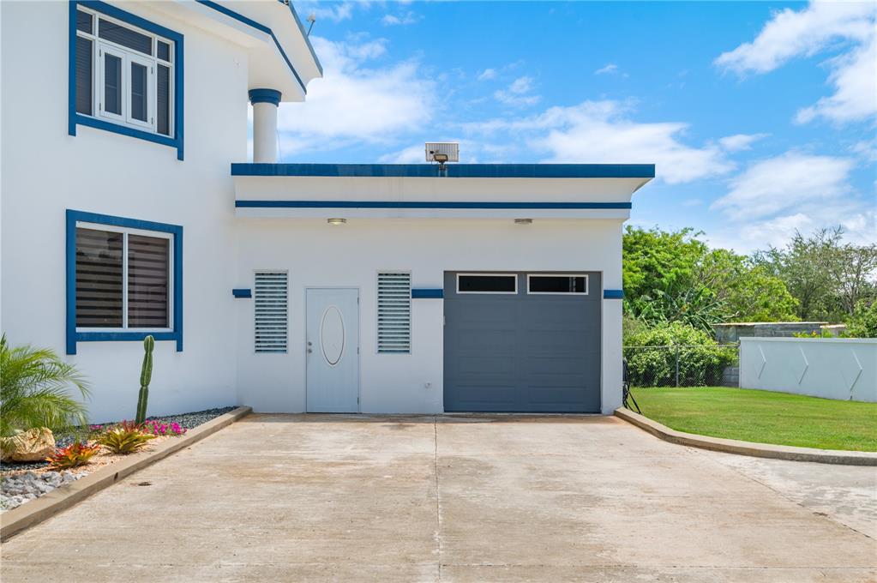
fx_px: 852
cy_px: 292
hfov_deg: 54.5
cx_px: 438
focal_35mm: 35
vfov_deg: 37.8
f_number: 8
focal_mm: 35
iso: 320
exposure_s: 1/400
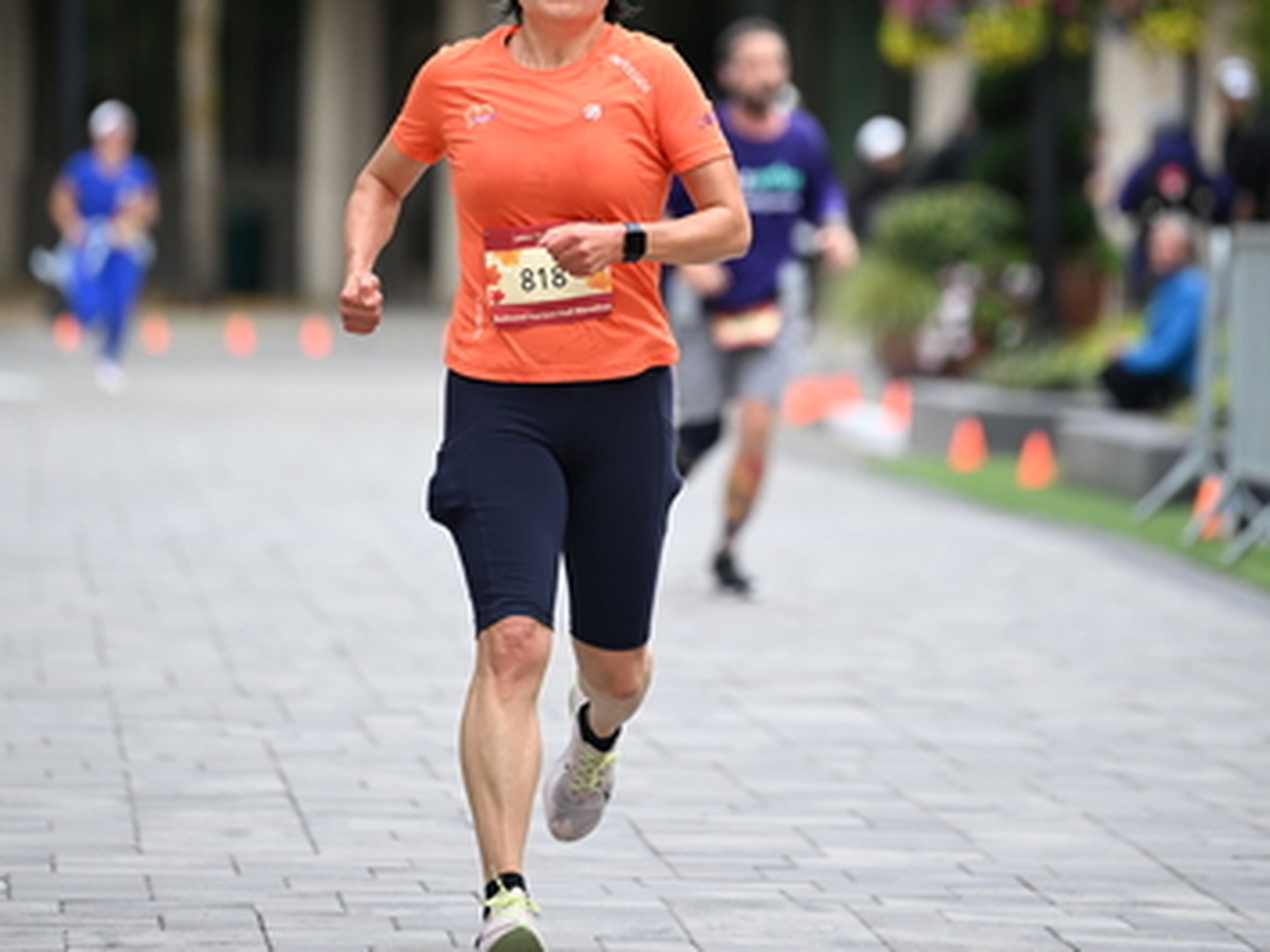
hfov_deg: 7.2
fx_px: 10123
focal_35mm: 276
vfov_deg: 5.4
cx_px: 639
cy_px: 204
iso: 640
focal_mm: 185
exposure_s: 1/2000
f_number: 2.8
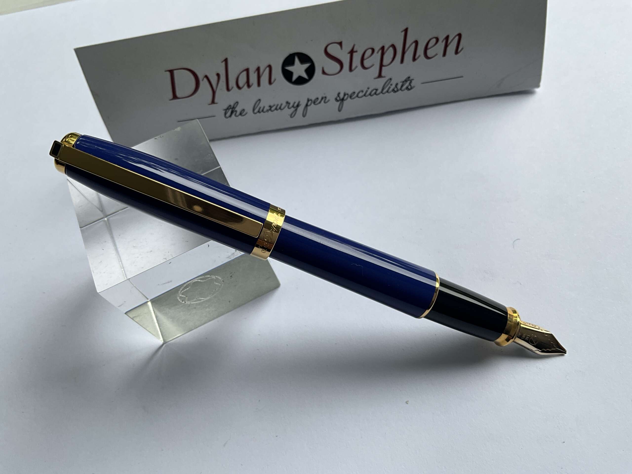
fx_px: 529
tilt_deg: -60.9
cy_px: 237
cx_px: 316
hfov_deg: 61.7
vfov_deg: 48.2
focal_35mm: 29
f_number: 1.8
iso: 16
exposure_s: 1/131
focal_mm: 3
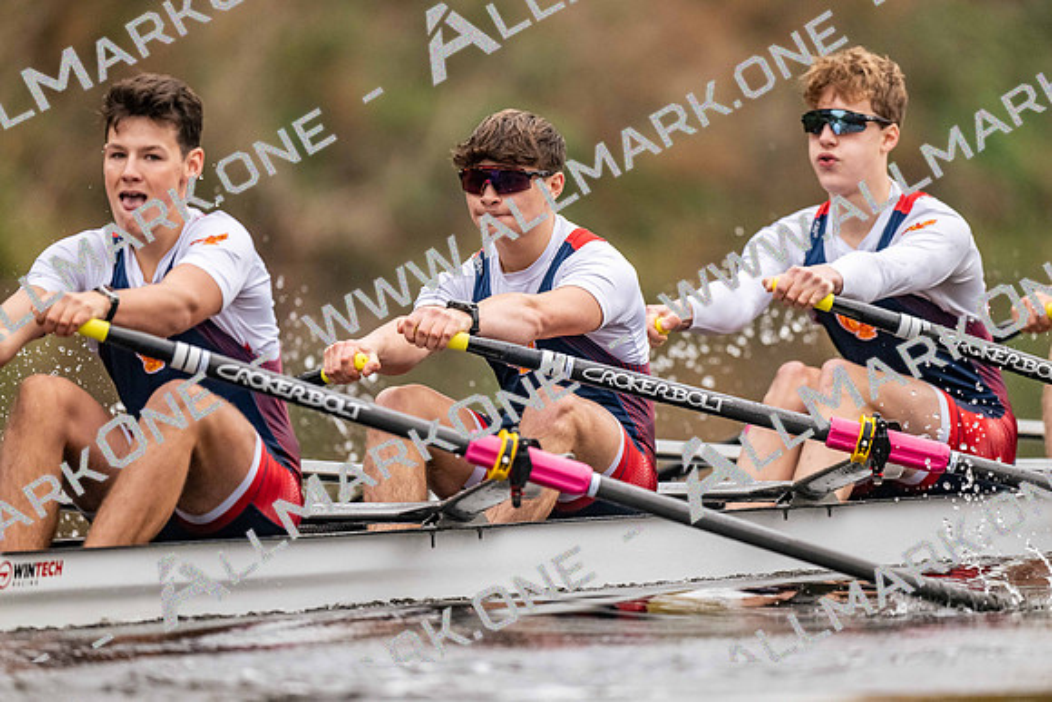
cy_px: 351
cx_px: 526
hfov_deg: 3.4
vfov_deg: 2.3
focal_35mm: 600
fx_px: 17537
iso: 3600
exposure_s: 1/2500
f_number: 4
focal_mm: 600
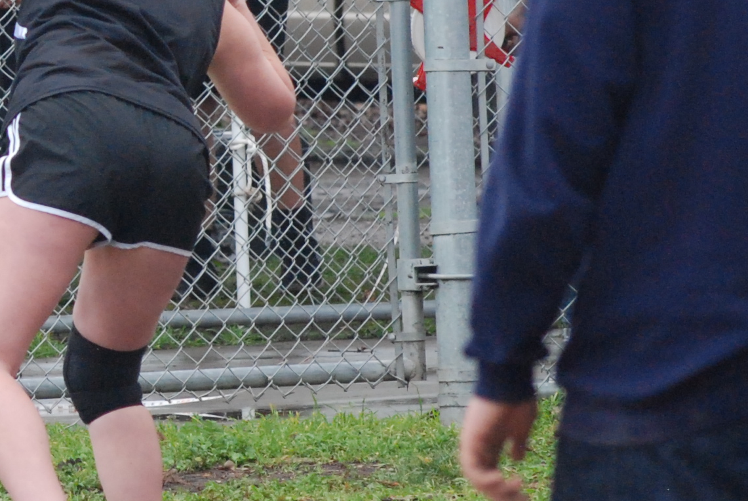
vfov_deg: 2.3
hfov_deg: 3.4
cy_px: 149
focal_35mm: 611
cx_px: -166
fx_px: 12711
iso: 1000
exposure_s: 1/800
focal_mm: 120
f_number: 7.1
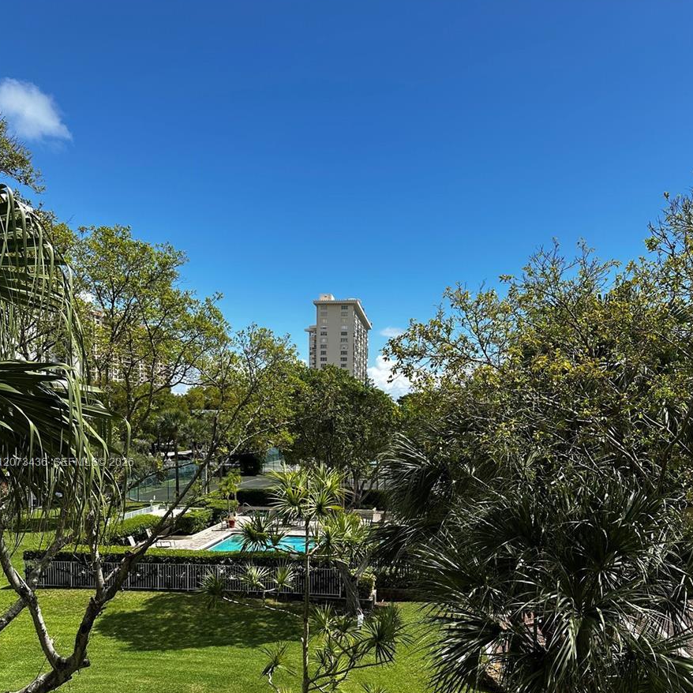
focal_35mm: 29
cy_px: 463
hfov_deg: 55.6
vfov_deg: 54.5
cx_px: 343
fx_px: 657
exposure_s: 1/3861
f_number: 1.78
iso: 80
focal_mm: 6.86
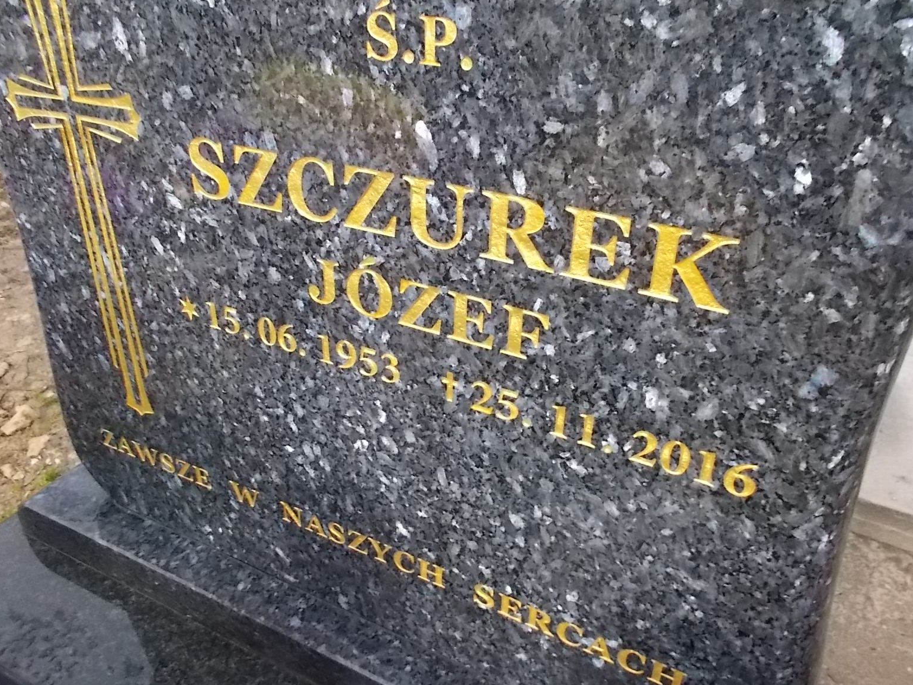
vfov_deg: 51.4
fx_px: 712
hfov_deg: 65.3
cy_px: 332
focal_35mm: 27
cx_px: 471
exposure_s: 1/160
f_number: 8
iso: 400
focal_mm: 4.6
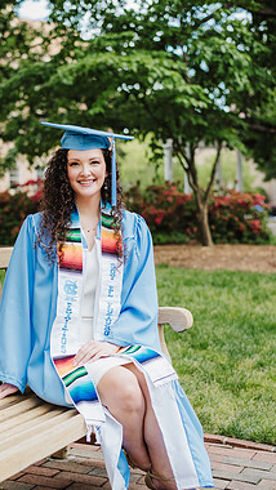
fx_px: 806
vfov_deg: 33.8
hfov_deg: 19.4
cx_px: 88
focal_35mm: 62
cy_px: 275
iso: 200
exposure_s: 1/500
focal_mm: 50
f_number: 2.5
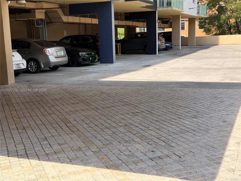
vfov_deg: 30.3
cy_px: 90
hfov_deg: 39.7
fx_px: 334
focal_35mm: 48
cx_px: 120
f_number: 1.78
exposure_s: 1/1330
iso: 80
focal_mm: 6.76
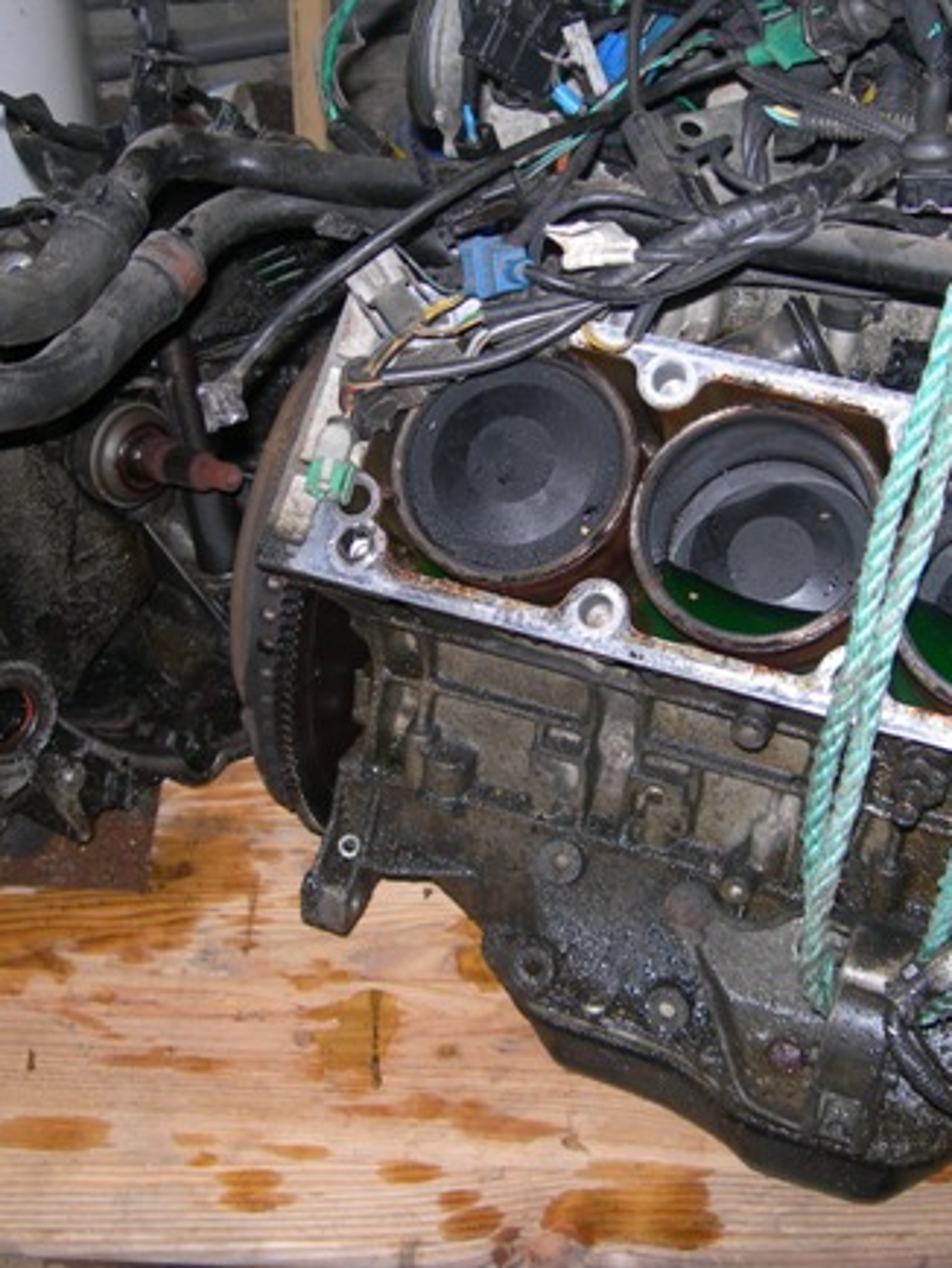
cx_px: 534
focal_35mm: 56
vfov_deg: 34.3
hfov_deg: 26.1
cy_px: 602
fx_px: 2051
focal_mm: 7.8
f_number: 2.8
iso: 50
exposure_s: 1/60.1
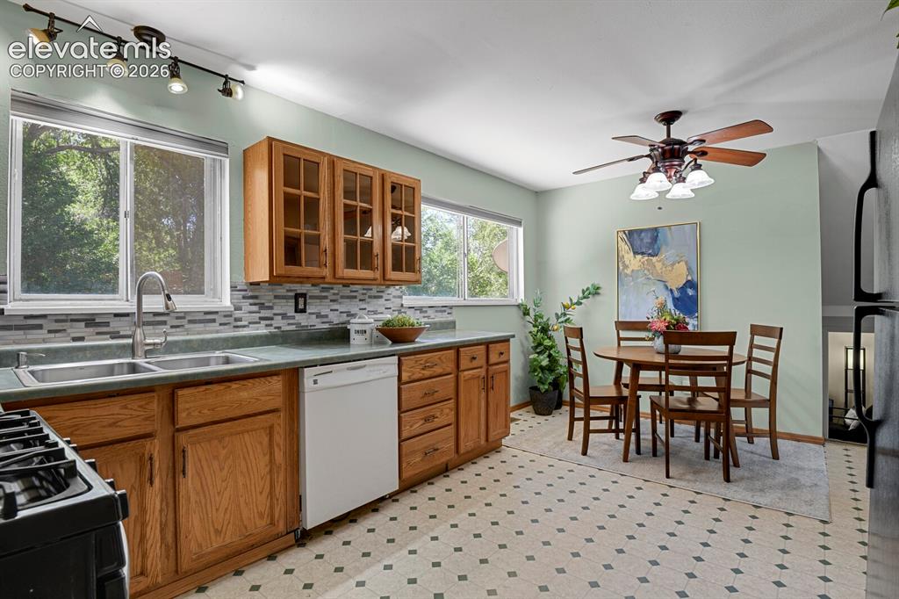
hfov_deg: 93.3
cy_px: 300
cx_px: 450
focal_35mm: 17
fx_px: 424
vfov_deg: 70.4
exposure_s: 2
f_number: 8
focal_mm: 17
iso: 250
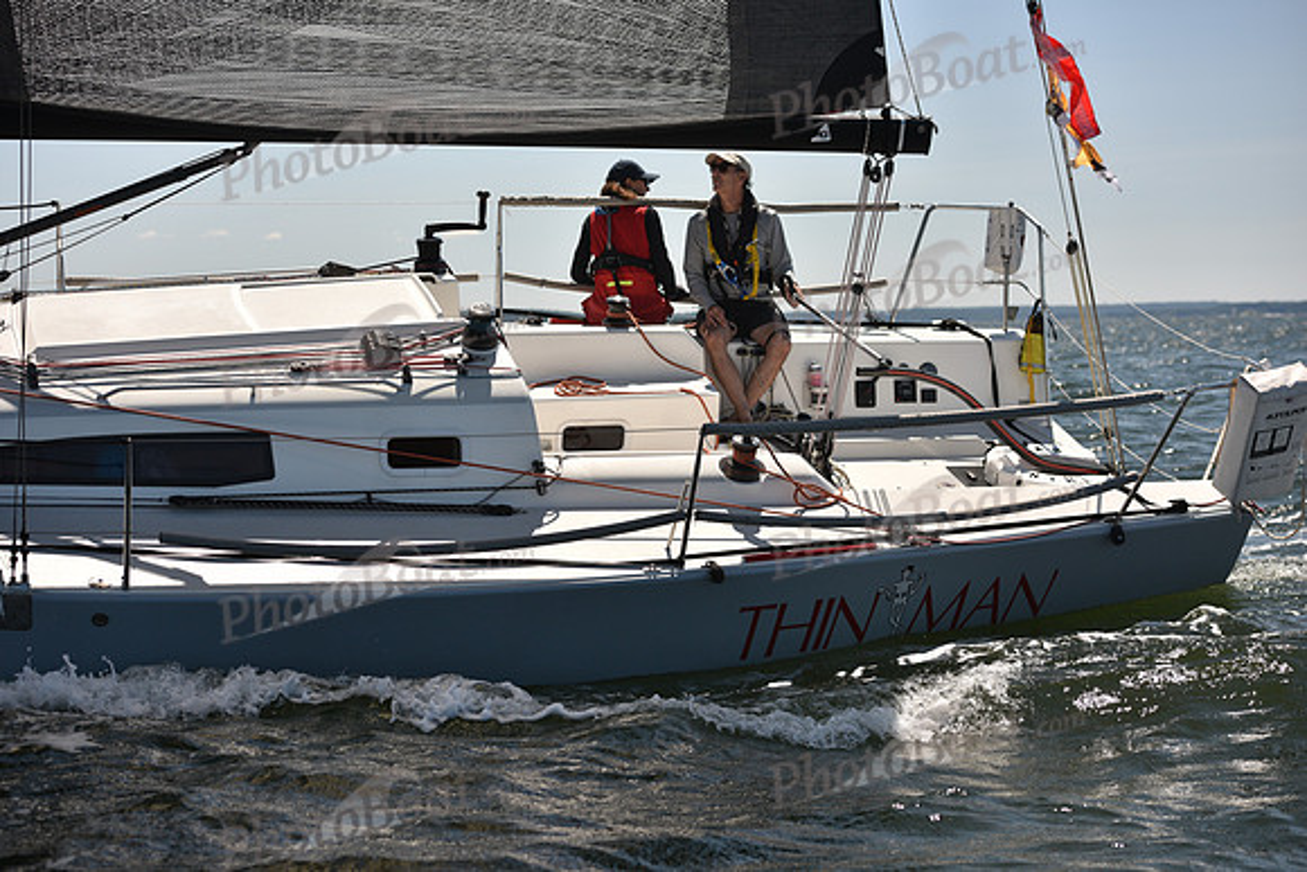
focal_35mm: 70
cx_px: 654
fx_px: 2542
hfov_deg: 28.8
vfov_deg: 19.5
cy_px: 436
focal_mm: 70
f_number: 4
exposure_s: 1/1250
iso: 250
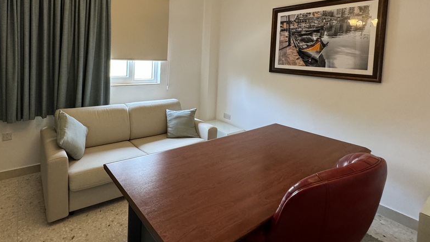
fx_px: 228
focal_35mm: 20
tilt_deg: -1.9
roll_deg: -1.8
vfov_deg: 53.8
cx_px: 171
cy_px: 66
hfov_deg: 85.5
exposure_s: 1/100
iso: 320
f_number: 2.2
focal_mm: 2.22
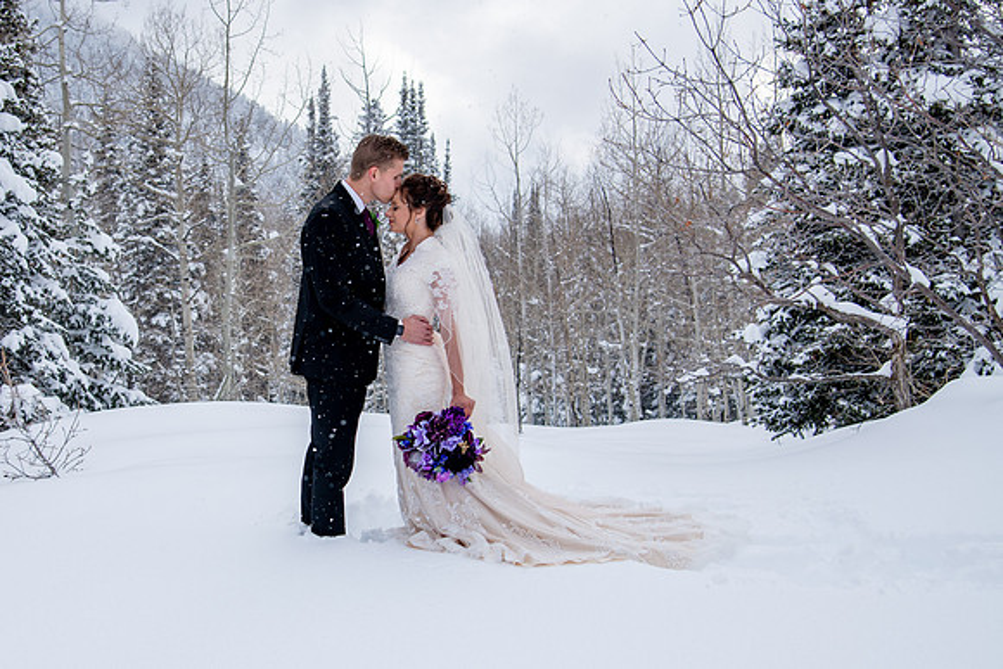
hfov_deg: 36.8
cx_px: 332
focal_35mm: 54
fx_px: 1491
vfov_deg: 25.3
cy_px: 353
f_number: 5
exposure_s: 1/800
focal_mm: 40
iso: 200
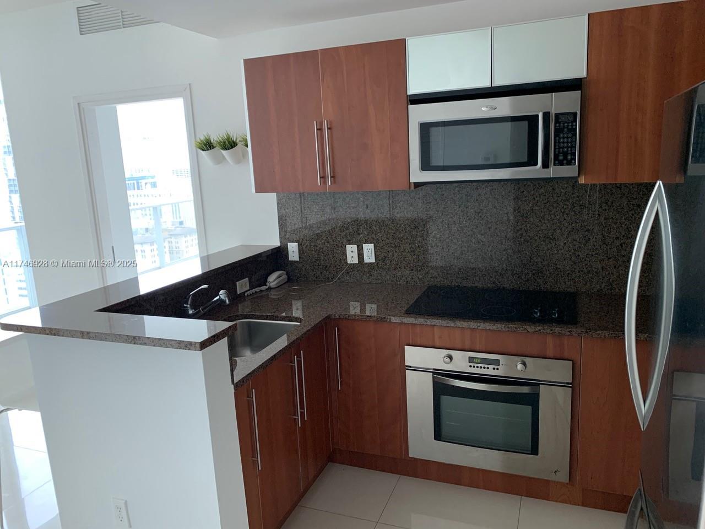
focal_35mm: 26
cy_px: 264
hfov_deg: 67.3
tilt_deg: -10.9
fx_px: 530
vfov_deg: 53.1
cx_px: 352
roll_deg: +2.6
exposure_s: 1/60
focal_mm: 4.25
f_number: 1.8
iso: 125
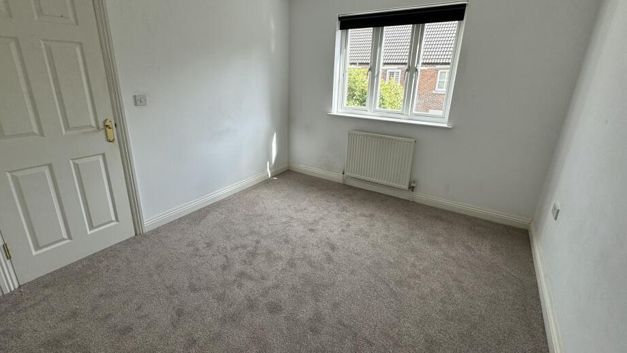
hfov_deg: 95.9
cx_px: 300
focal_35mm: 17
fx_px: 283
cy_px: 161
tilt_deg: -18.4
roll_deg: -1.3
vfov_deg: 63.8
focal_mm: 2.22
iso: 40
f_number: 2.2
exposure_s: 1/182
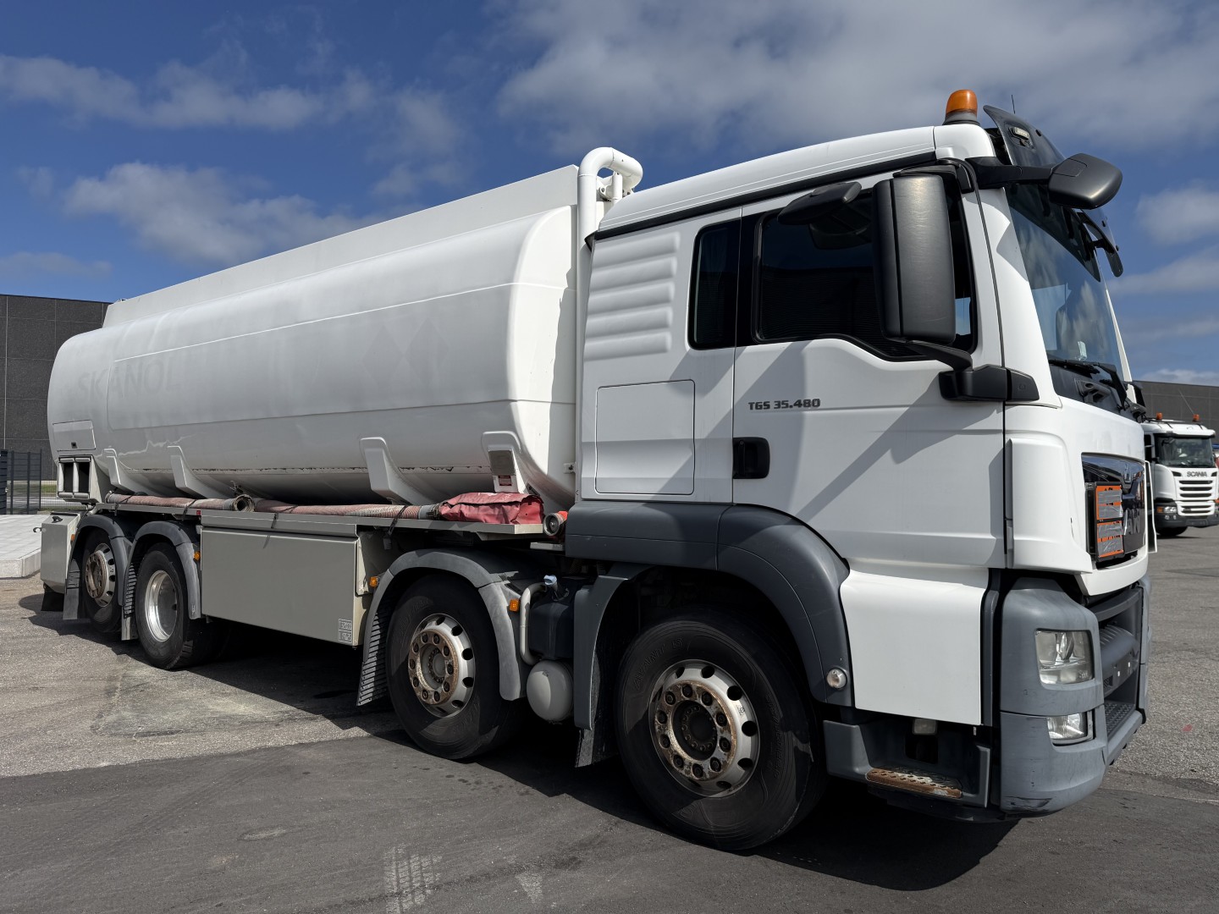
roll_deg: -0.9
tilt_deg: +2.3
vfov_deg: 56.8
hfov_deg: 71.6
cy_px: 457
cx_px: 610
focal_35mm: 24
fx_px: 845
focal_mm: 6.76
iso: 80
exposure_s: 1/9091
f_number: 1.78
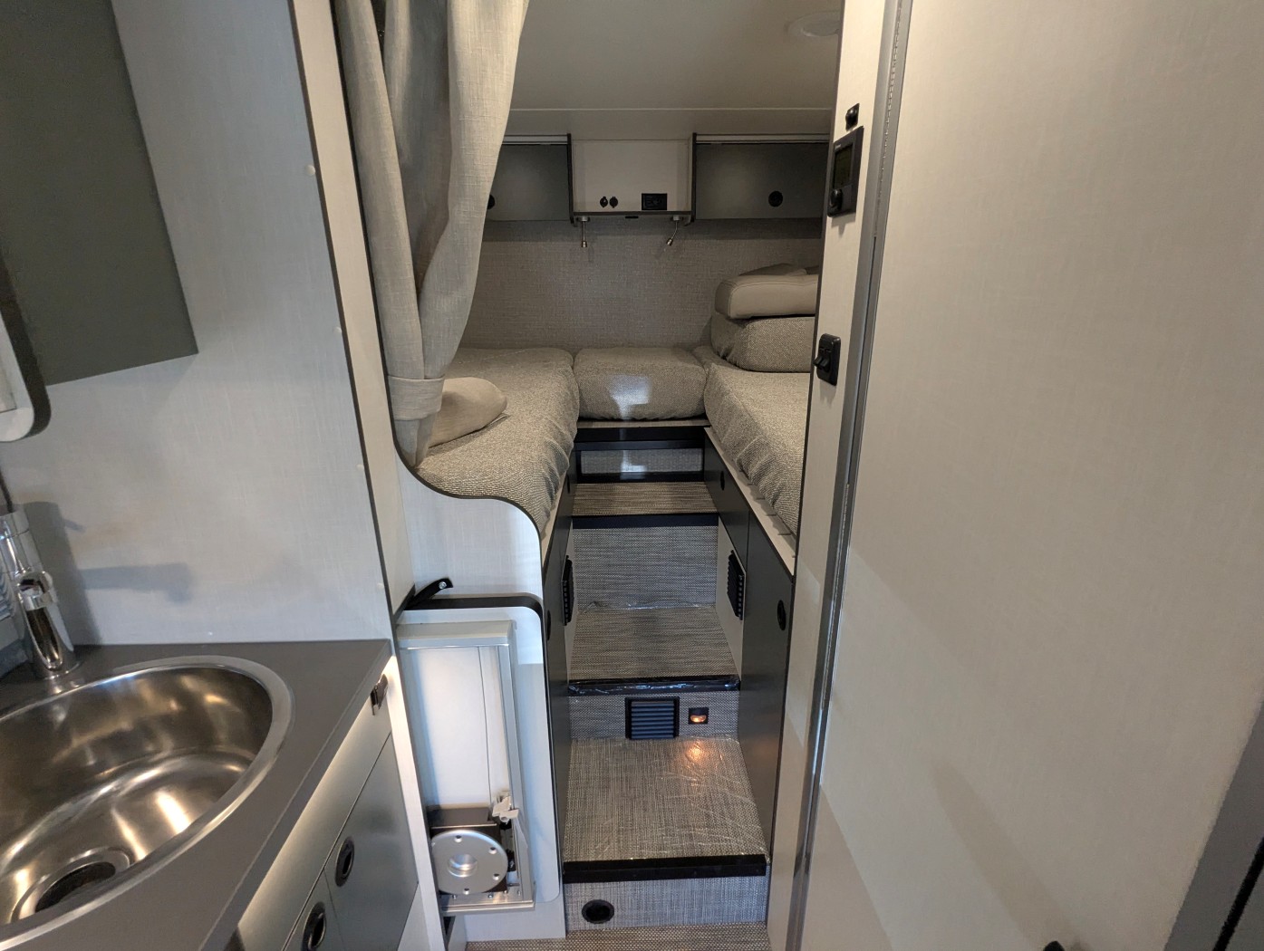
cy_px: 476
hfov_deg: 94.4
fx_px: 585
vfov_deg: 78.2
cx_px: 632
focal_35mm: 16
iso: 478
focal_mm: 2.35
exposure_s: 1/170
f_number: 2.2
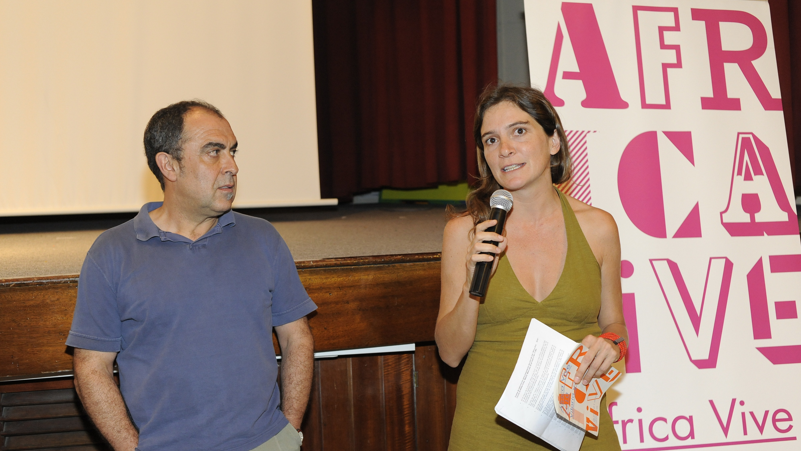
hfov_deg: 51.6
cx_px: 418
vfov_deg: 30.4
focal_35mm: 39
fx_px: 828
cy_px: 266
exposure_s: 1/200
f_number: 4
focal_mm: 35
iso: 2000
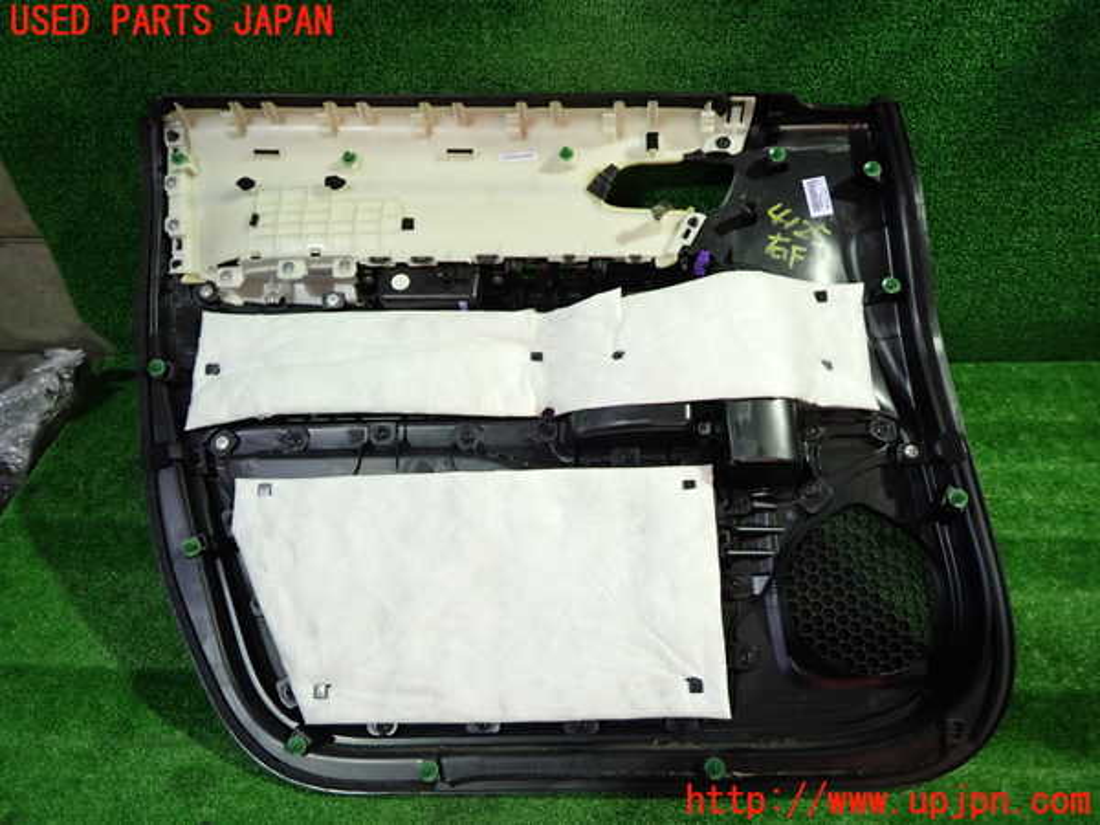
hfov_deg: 69.4
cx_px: 550
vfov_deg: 54.9
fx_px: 794
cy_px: 412
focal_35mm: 25
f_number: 2
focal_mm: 4.5
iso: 250
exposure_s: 1/30
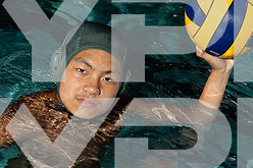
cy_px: 152
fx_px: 1152
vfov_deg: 8.3
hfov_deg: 12.5
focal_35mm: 164
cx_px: 95
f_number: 4
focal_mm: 70
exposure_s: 1/250
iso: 100
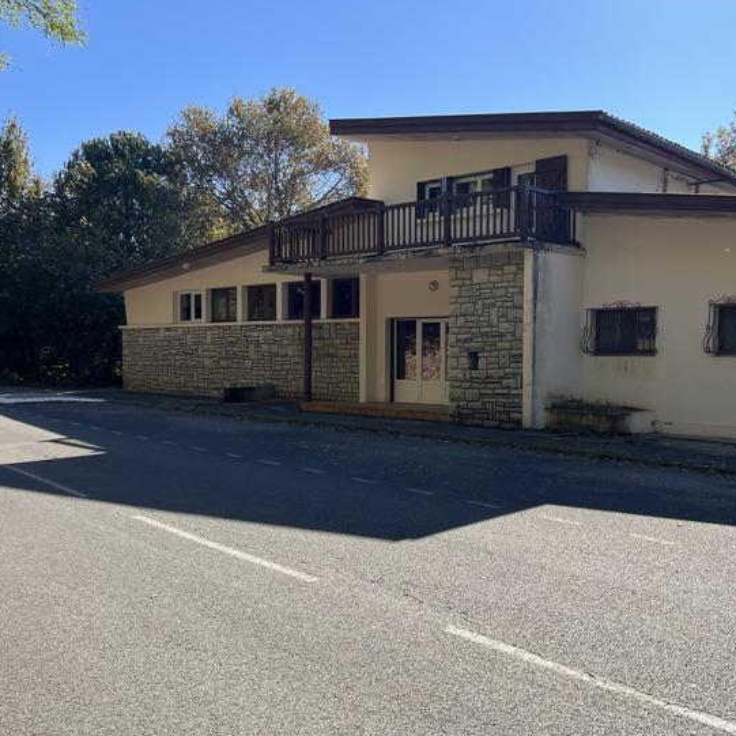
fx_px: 818
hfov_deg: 47.3
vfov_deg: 48.4
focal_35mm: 34
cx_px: 514
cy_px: 395
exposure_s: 1/1389
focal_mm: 5.1
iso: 50
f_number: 1.6
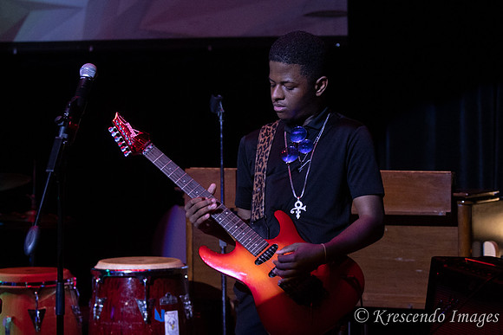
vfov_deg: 10.0
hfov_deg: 14.9
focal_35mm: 138
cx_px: 296
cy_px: 192
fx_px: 1924
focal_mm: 78
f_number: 2.8
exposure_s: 1/200
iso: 1600
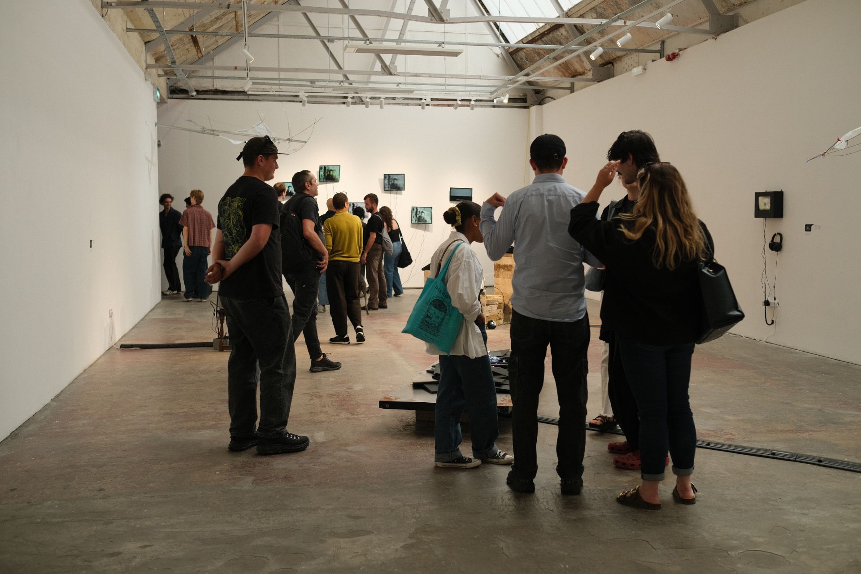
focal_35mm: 35
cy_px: 287
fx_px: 837
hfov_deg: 54.4
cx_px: 430
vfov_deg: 37.9
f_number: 2.5
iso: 640
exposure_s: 1/180
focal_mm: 23
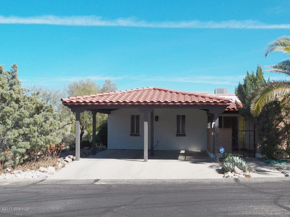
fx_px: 369
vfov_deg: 32.9
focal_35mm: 44
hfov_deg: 42.9
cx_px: 145
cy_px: 108
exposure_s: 1/1000
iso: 125
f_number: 4
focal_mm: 7.9
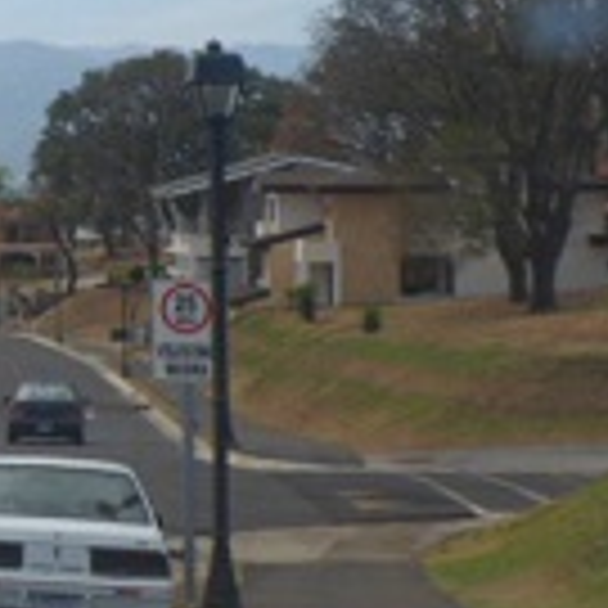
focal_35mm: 109
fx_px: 2166
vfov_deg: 15.9
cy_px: 137
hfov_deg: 14.9
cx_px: -295
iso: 80
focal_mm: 4.9
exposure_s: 1/125
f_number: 9.2
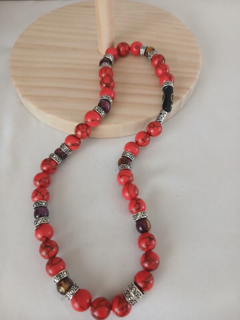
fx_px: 250
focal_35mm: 27
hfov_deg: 51.4
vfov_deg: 65.3
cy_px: 160
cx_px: 120
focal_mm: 3.98
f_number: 1.8
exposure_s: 1/33.3
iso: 320
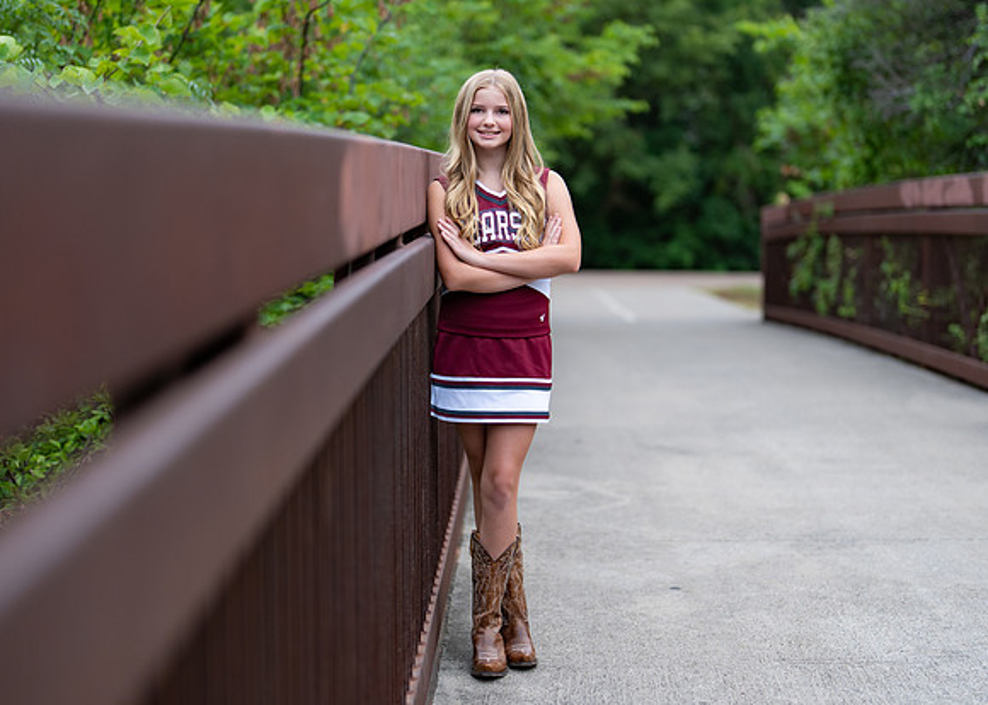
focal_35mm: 64
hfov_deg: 31.0
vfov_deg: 22.4
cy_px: 326
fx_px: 1782
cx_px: 508
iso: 100
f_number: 1.2
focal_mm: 50
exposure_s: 1/1000
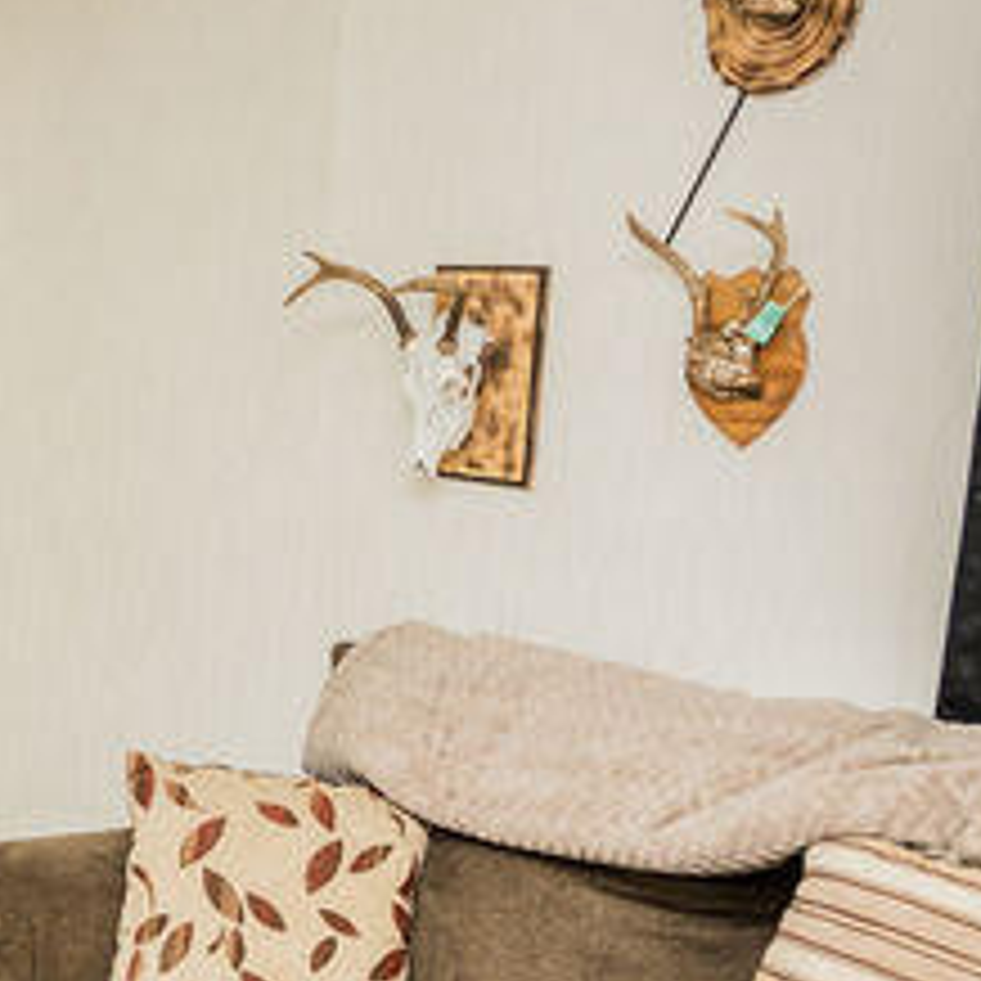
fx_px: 2180
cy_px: 794
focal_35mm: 68
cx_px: -400
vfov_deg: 24.9
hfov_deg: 22.0
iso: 320
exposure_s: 1/80
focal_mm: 17
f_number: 3.5
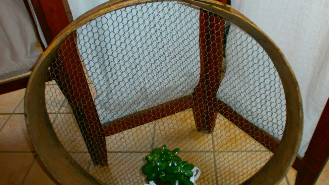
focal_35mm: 30
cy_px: 108
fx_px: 262
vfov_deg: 38.8
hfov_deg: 64.3
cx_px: 162
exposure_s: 1/30
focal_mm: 4.8
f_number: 2.9
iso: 125
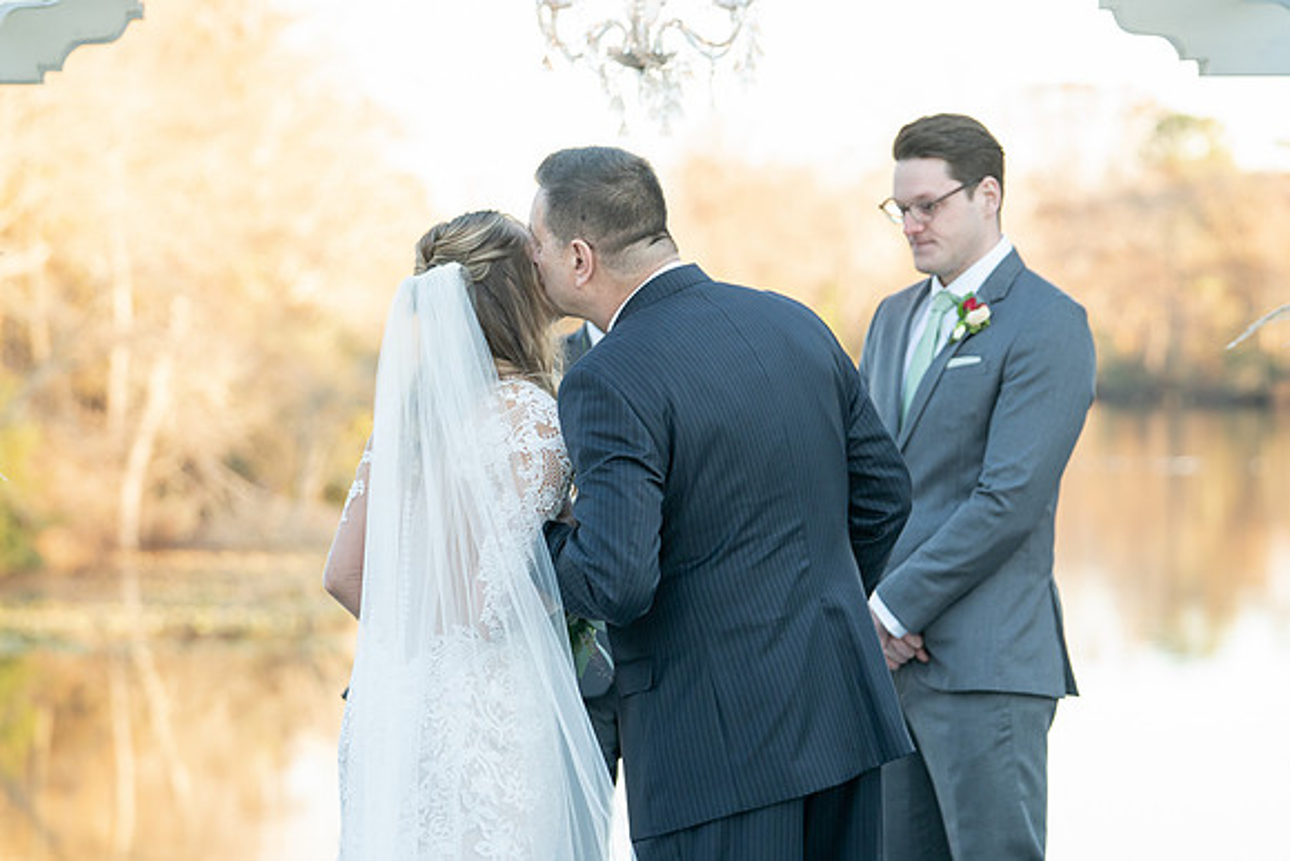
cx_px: 623
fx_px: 5632
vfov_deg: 8.7
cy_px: 436
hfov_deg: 13.1
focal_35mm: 157
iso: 640
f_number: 4
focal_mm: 127
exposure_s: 1/250
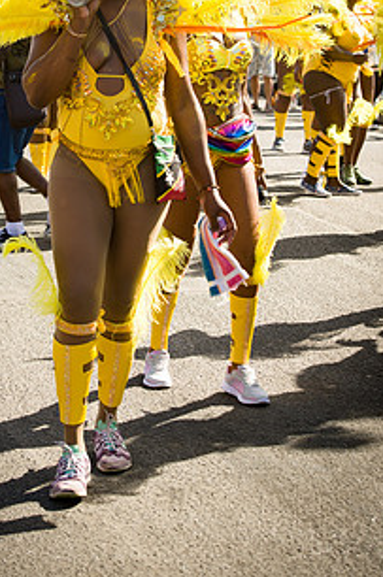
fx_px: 1649
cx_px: 127
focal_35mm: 103
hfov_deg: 13.2
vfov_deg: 19.7
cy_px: 164
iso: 100
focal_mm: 70
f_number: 7.1
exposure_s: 1/200
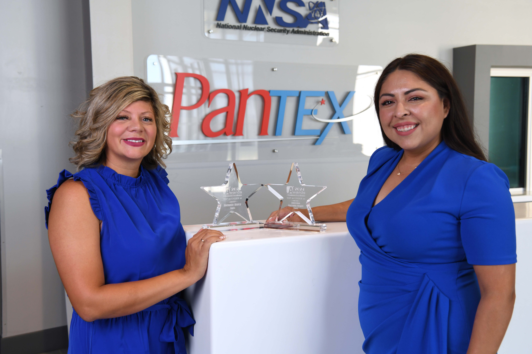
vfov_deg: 28.1
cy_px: 177
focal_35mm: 48
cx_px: 266
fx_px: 709
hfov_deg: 41.1
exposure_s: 1/60
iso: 640
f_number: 6.3
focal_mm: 48
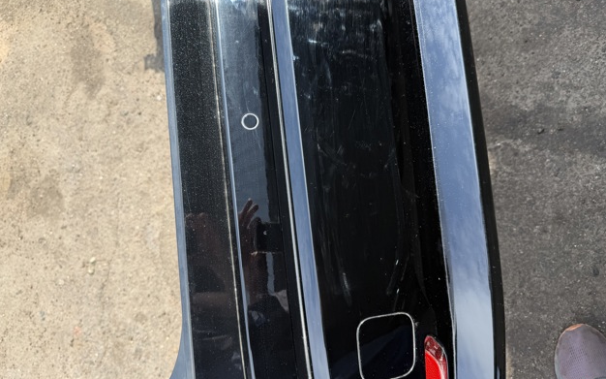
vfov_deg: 47.6
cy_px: 187
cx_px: 302
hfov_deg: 70.4
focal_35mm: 26
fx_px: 429
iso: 80
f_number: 1.78
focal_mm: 6.76
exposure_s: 1/1018
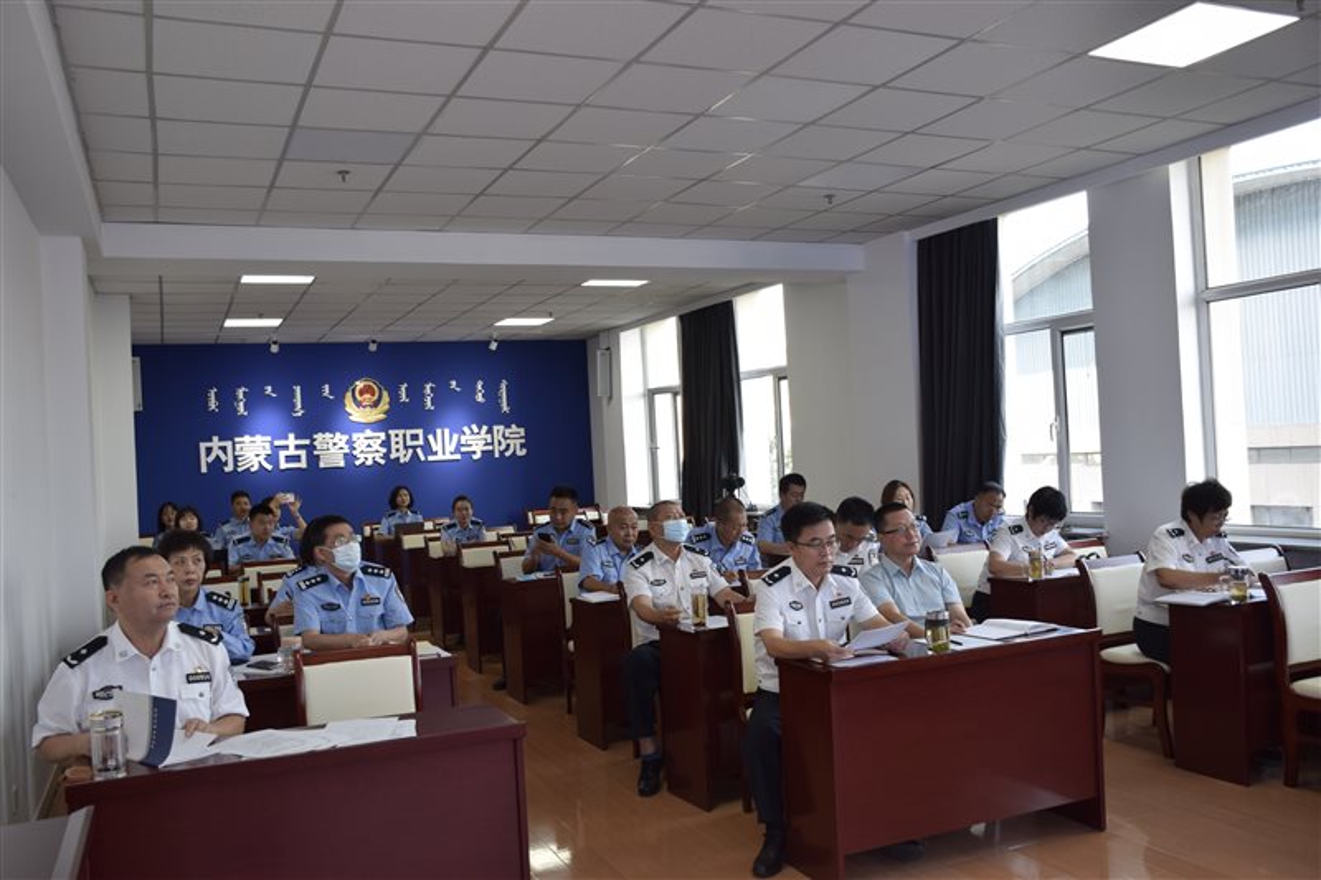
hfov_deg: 61.9
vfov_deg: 43.6
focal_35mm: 30
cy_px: 440
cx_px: 660
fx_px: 1101
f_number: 5
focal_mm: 20
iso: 400
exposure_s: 1/100
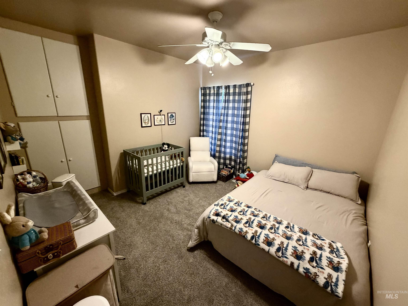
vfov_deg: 85.7
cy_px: 153
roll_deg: -1.1
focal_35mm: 14
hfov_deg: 102.1
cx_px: 204
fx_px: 165
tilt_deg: -16.2
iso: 400
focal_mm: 2.22
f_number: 2.2
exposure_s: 1/60
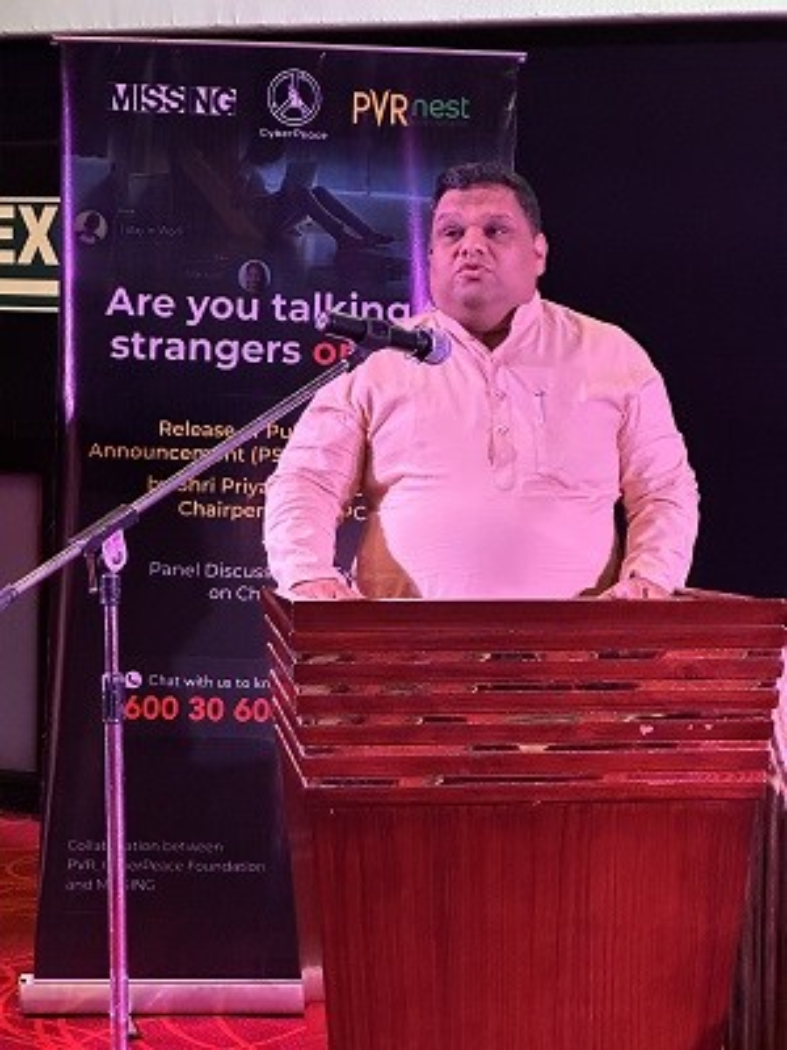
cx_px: 394
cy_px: 525
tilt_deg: -5.8
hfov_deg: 19.1
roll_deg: -0.9
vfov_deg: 25.3
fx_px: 2334
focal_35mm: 77
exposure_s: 1/41
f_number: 2.8
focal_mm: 9
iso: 1250
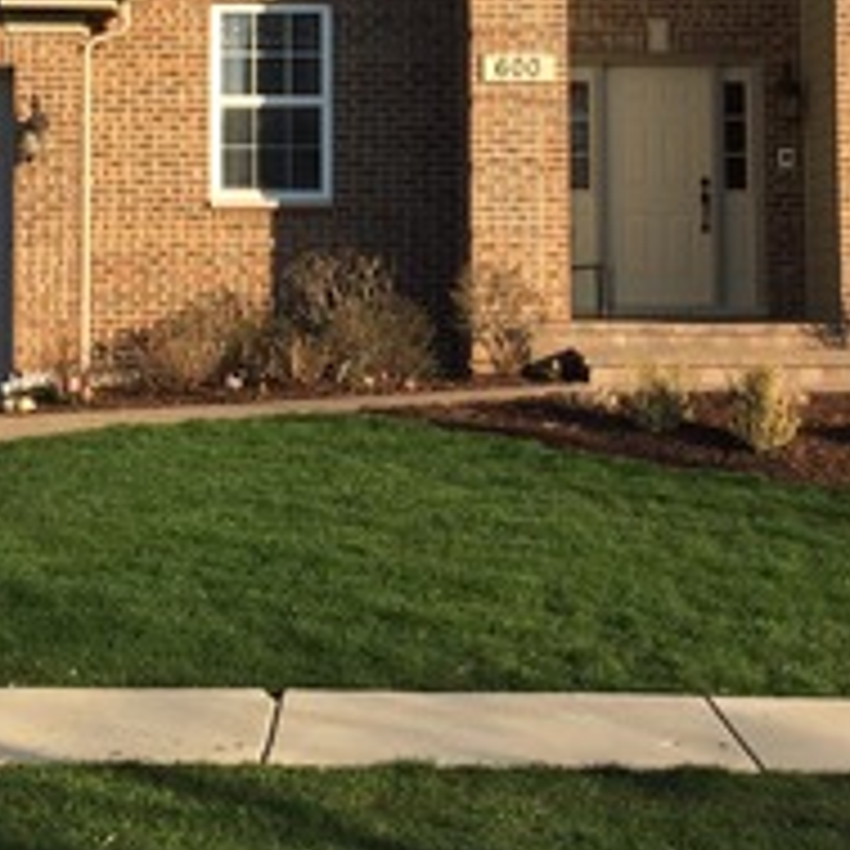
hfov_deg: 19.9
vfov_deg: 19.6
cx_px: 463
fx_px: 2417
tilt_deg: +6.4
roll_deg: +1.2
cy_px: 112
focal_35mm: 87
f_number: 2.2
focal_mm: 4.15
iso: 32
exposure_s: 1/1099
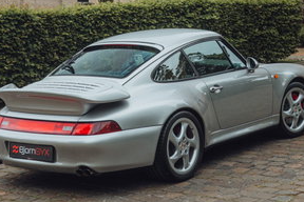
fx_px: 811
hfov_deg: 21.2
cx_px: 172
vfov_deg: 14.0
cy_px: -7
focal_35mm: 96
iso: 200
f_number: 5.6
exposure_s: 1/160
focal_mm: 36
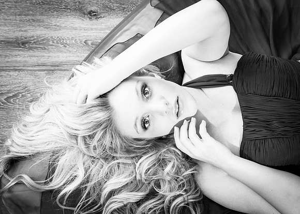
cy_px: 140
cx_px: 237
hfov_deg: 37.4
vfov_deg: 28.0
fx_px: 427
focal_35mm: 50
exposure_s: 1/100
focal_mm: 28
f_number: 7.1
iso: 400
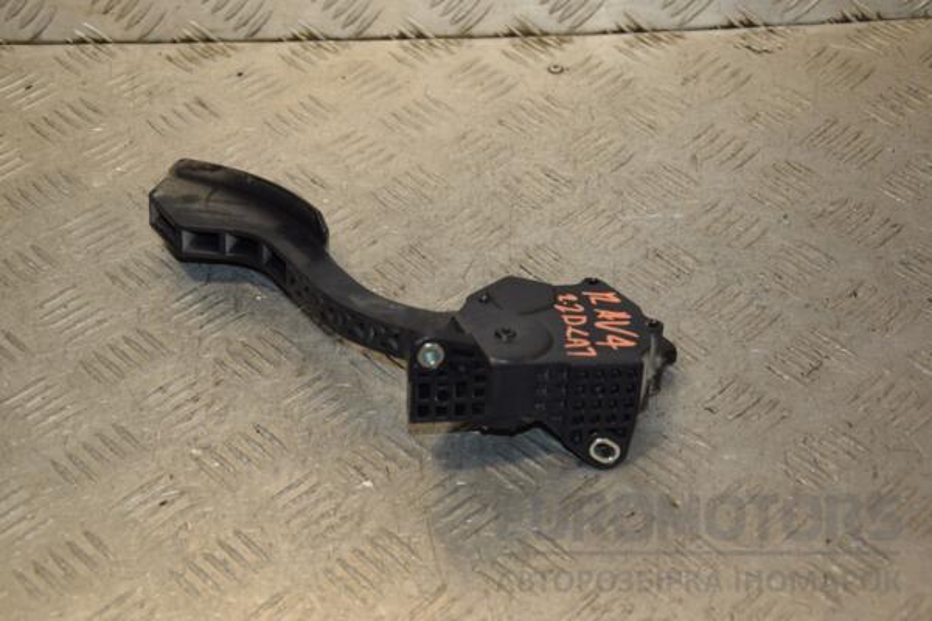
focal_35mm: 68
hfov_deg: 29.9
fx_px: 1747
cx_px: 466
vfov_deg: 20.2
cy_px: 310
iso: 800
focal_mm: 45
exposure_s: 1/200
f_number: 5.6
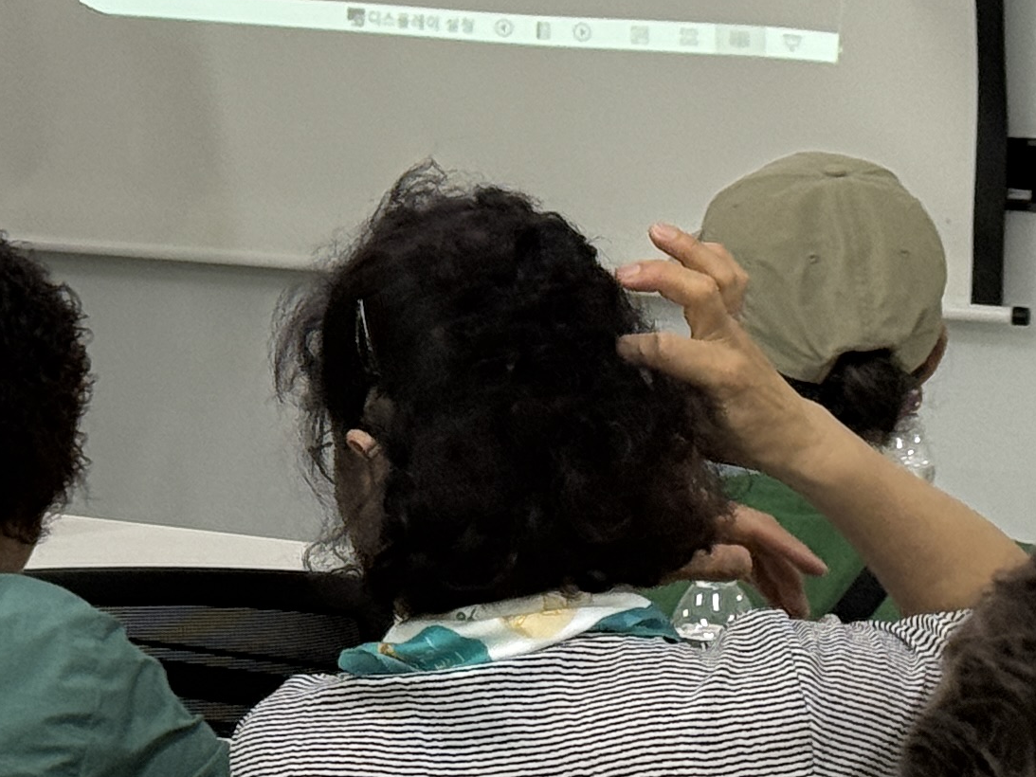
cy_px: -244
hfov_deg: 11.0
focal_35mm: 177
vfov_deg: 8.3
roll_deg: -1.6
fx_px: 5298
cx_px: -127
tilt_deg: -0.8
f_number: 1.78
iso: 64
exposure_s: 1/60
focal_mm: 6.76
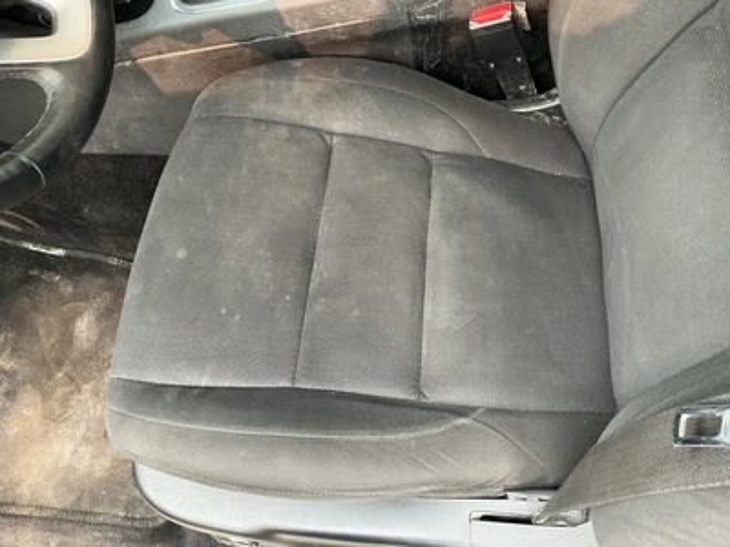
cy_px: 274
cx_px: 365
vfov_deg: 49.7
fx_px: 590
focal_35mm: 28
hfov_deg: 63.4
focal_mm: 3
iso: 80
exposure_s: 1/60
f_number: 1.8
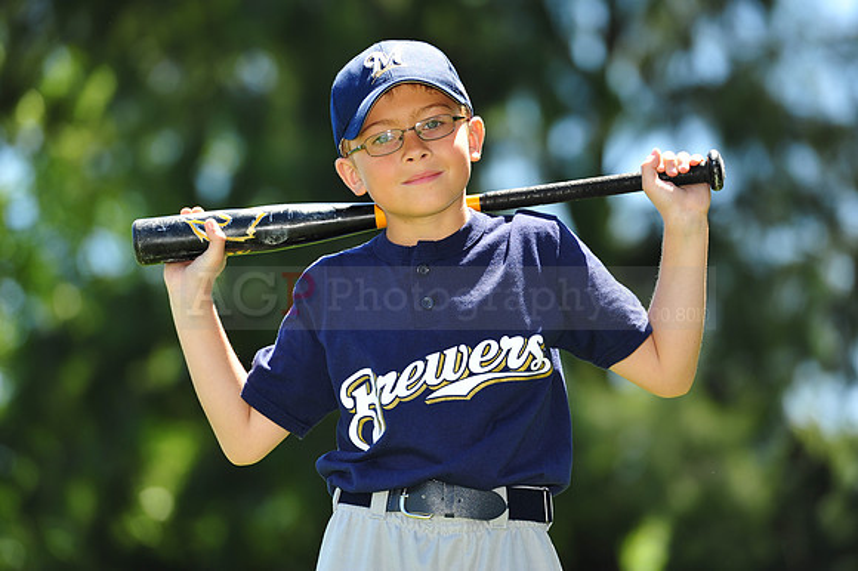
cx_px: 429
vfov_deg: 6.9
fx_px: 4764
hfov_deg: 10.3
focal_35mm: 200
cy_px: 286
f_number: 4
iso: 200
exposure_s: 1/400
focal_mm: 200
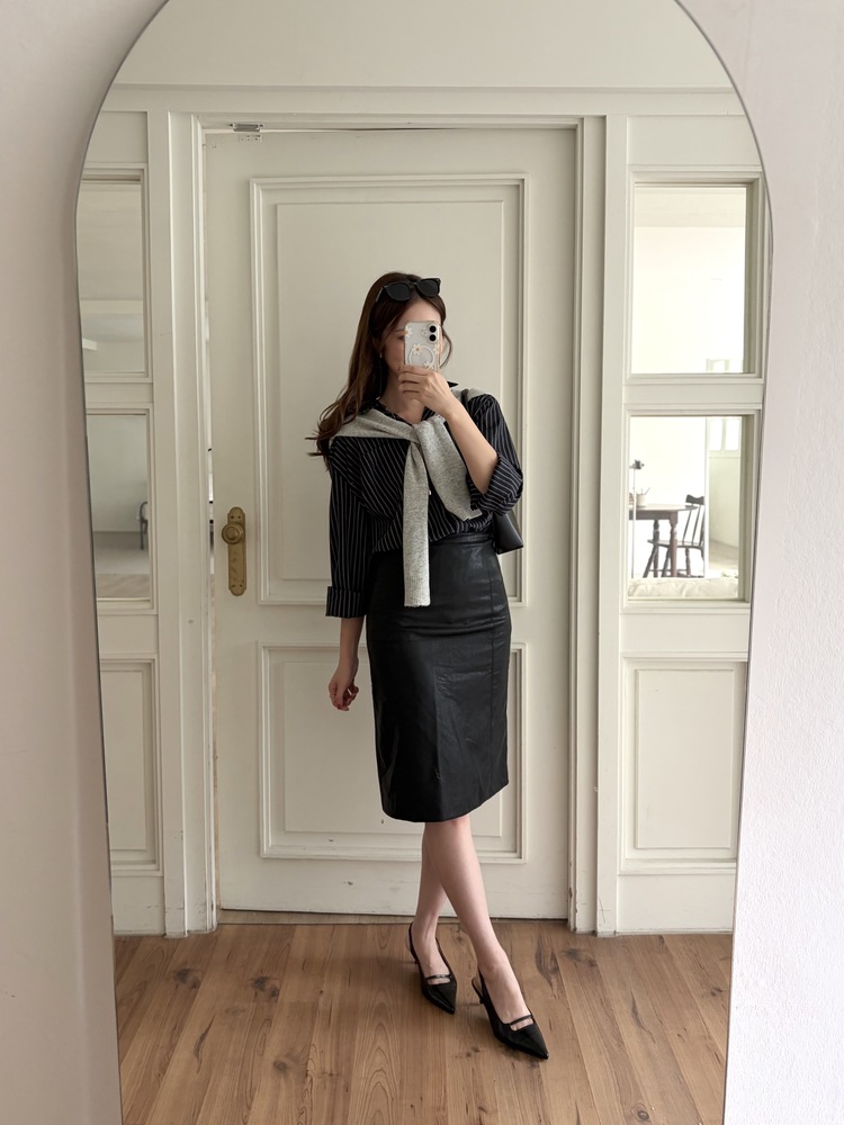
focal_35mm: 26
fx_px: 845
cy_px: 562
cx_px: 422
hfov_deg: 53.1
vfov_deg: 67.3
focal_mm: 5.96
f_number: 1.6
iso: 125
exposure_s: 1/63
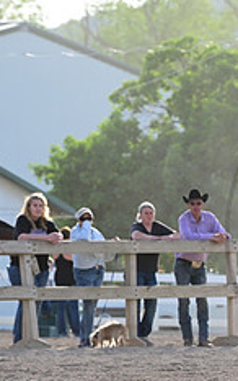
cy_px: 233
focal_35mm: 507
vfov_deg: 4.1
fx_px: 5252
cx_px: 417
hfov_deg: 2.6
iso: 1000
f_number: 5.6
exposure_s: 1/2000
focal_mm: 200
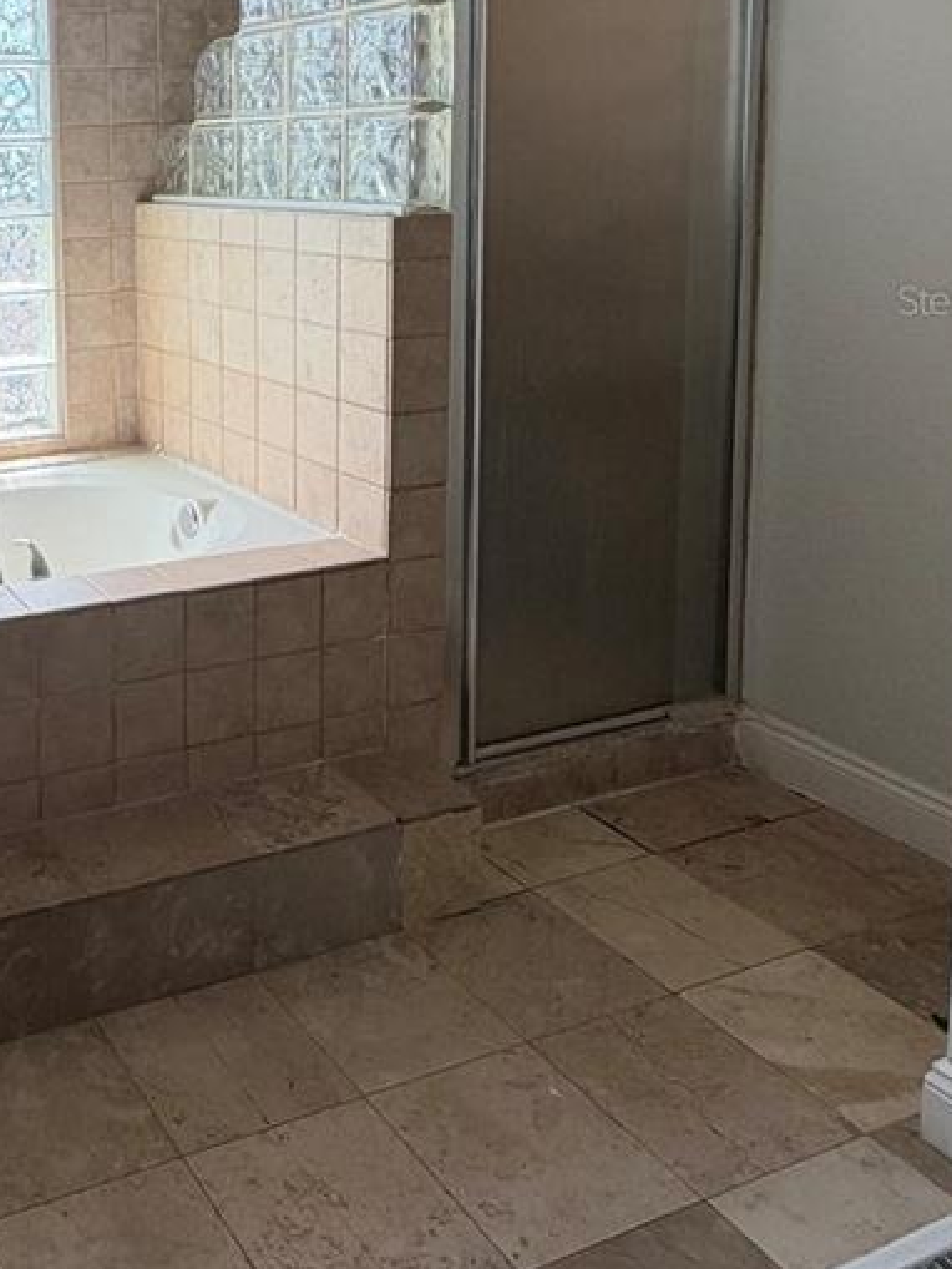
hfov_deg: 37.3
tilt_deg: -6.5
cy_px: 299
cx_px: -47
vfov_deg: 52.6
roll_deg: +0.5
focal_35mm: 33
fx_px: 1210
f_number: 2.2
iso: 64
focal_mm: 2.22
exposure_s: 1/121
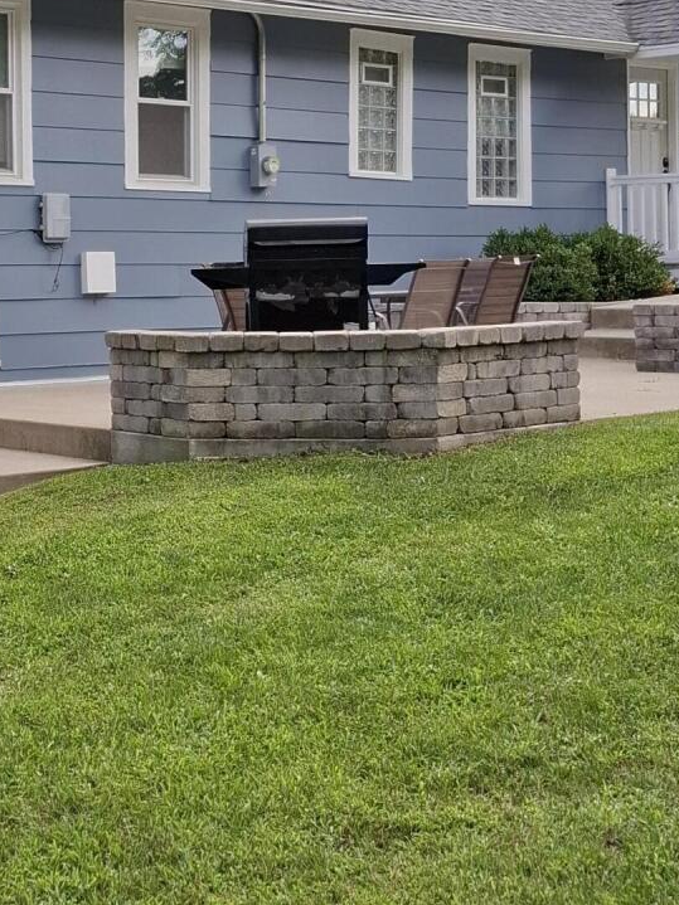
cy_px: 292
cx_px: 50
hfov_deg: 22.3
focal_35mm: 64
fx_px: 1674
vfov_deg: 30.0
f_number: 1.8
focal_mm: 5.54
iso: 50
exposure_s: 1/619
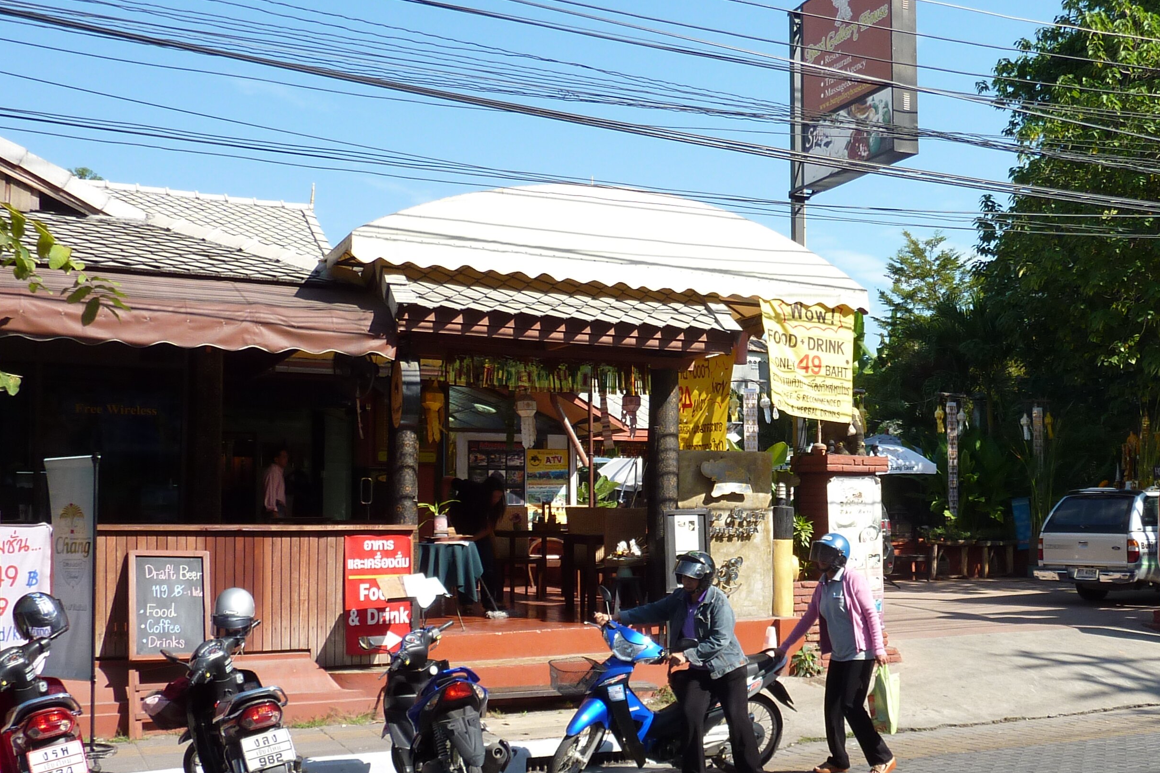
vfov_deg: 34.0
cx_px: 783
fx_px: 1256
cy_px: 496
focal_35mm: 39
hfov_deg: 48.6
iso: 80
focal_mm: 4.1
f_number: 4
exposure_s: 1/400
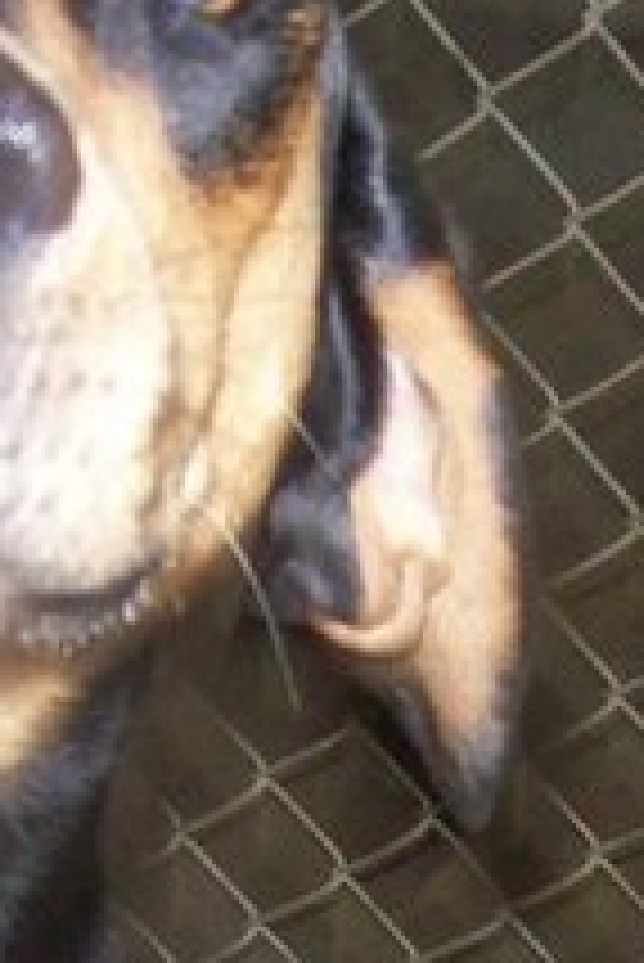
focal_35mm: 134
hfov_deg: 10.2
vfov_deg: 14.8
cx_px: 527
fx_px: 3590
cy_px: 1141
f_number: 2.7
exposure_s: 1/64
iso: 200
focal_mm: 6
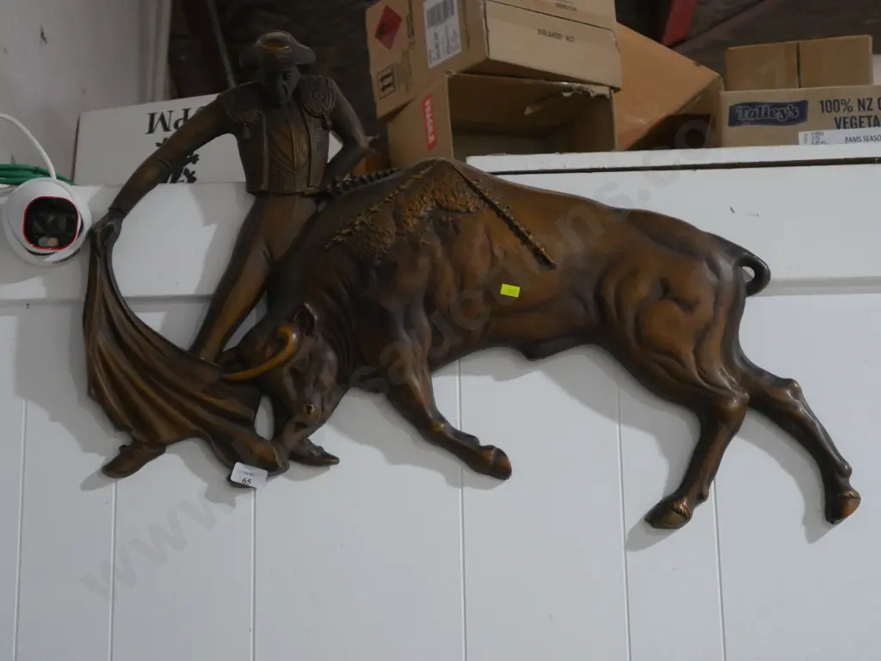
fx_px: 2036
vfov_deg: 18.4
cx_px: 440
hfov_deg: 24.4
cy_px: 330
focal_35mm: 80
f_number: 5.6
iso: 3200
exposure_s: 1/80
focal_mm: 40
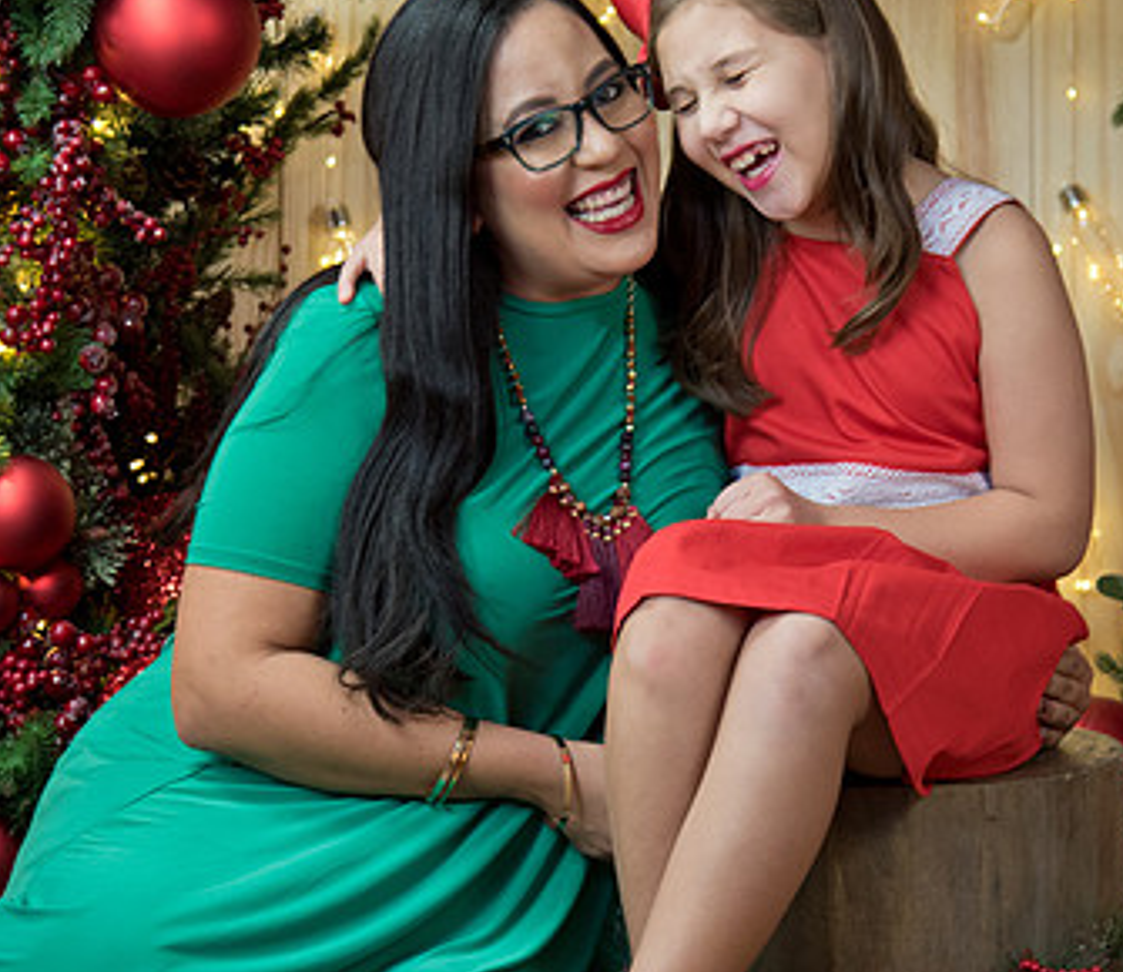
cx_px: 684
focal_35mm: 150
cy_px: 359
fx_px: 5149
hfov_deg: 12.4
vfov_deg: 10.8
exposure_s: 1/80
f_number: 4.5
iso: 1000
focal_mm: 82
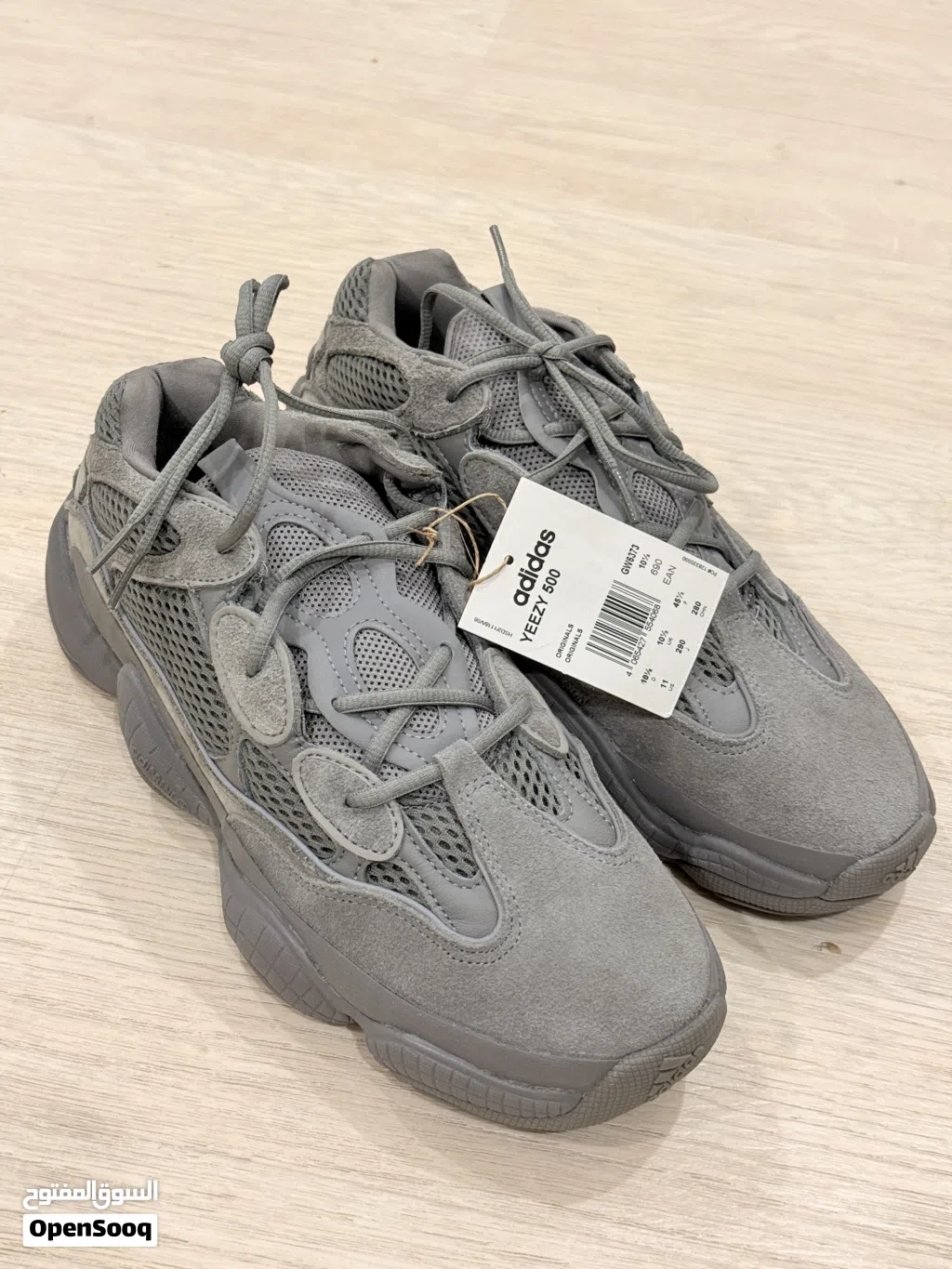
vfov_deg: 39.7
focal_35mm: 48
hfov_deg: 30.3
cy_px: 634
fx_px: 1760
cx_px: 476
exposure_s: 1/50
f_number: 1.78
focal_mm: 6.76
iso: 160
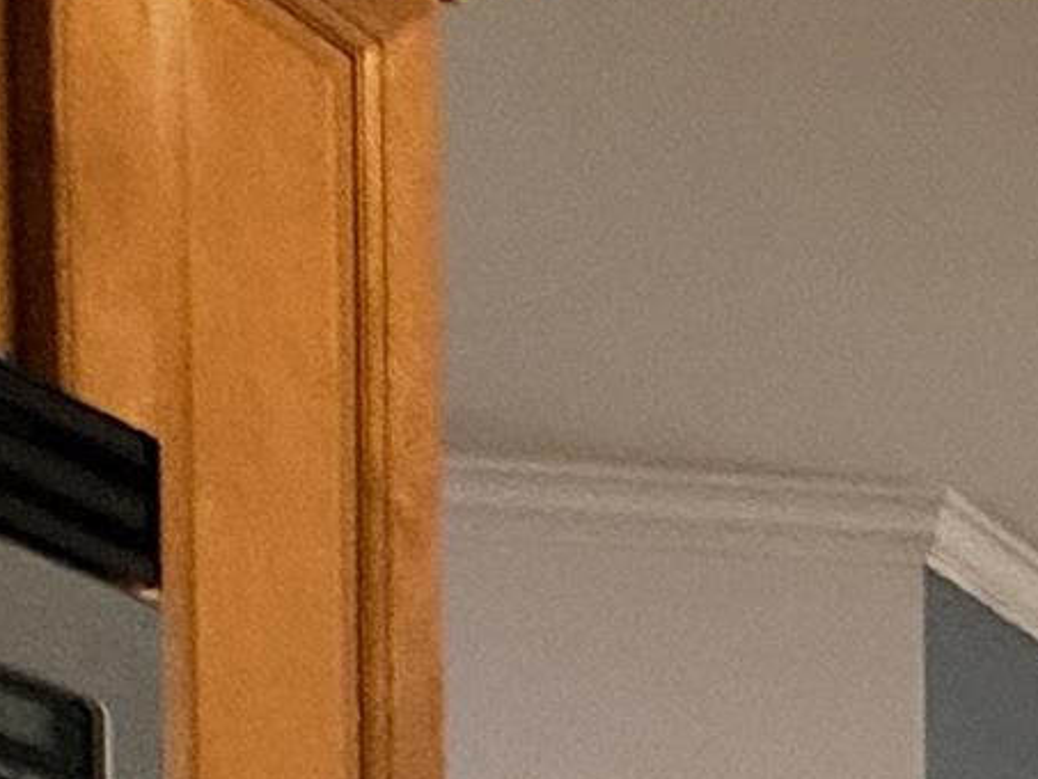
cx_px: 2557
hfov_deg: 13.8
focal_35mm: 95
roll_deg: -2.1
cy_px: 1799
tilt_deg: -4.0
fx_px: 2849
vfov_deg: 12.6
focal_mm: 2.22
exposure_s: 1/120
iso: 500
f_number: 2.2
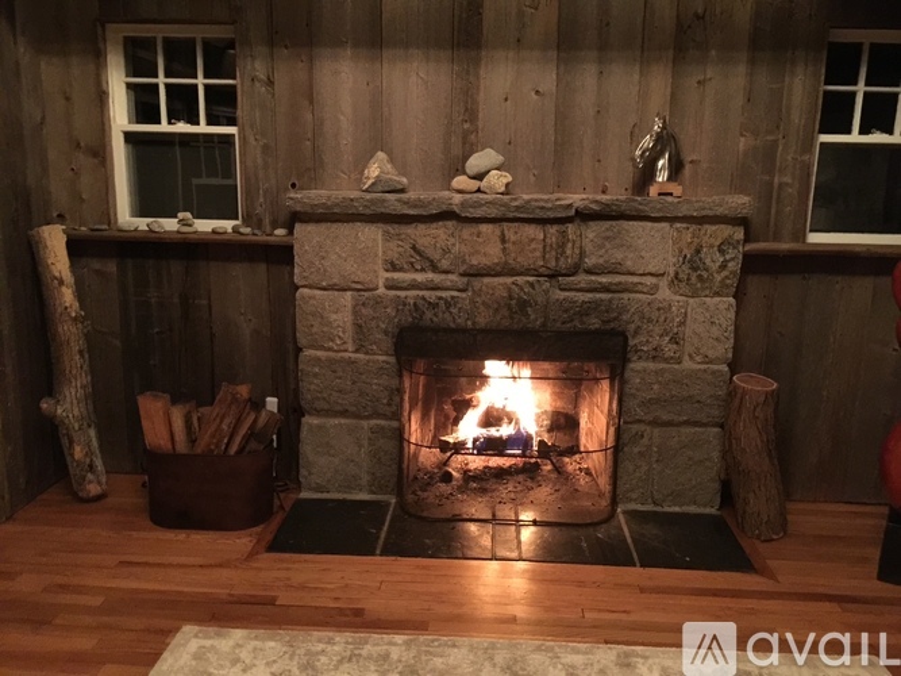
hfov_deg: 61.7
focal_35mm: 29
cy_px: 338
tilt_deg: -13.5
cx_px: 450
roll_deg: -0.7
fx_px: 755
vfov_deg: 48.2
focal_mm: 4.15
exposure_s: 1/4
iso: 250
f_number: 2.2
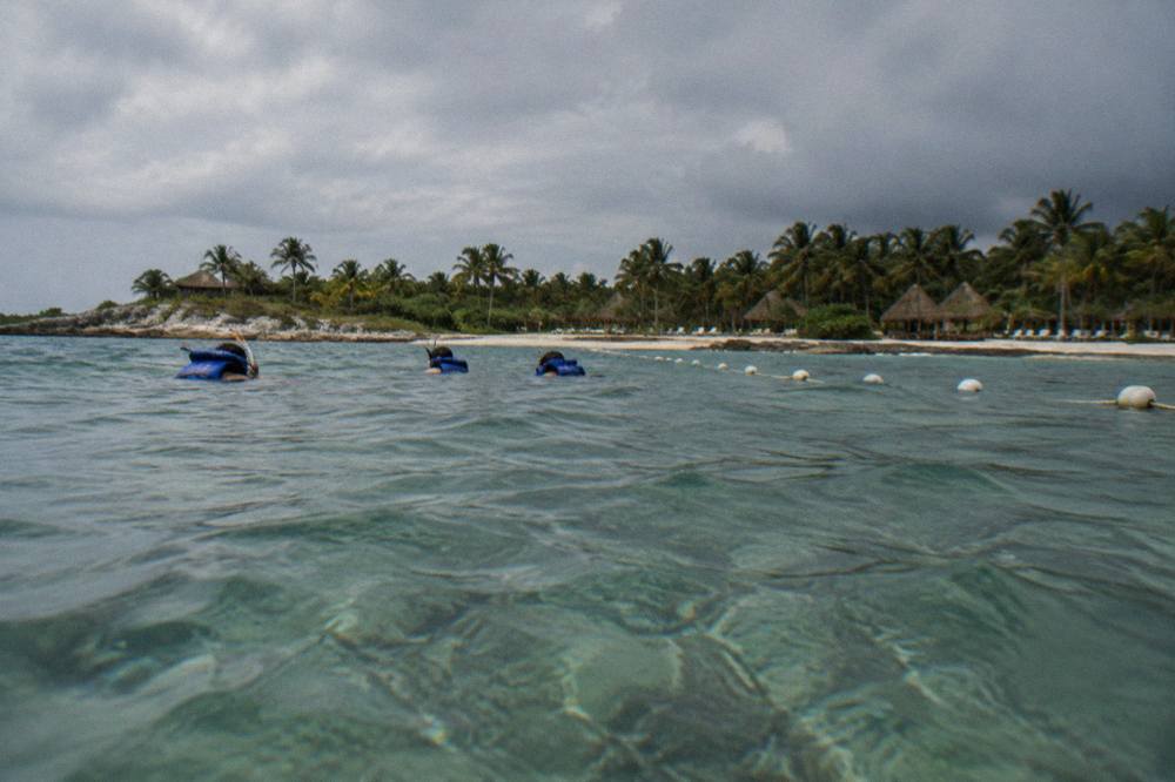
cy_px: 391
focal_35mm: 24
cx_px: 588
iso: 320
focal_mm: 24
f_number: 5
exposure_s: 1/800
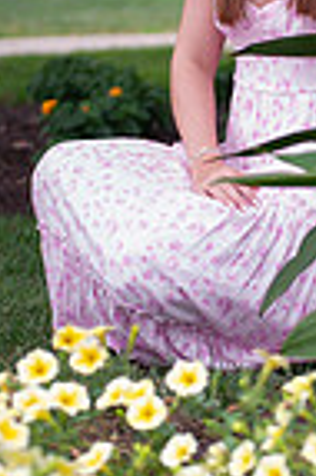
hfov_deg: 6.2
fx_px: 2903
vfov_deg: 9.3
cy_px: 117
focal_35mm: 220
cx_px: 301
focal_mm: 70
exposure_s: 1/125
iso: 100
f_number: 2.8
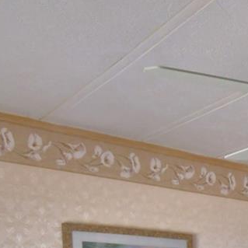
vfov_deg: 23.3
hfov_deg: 20.0
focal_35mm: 64
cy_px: 337
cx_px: 440
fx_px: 519
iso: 400
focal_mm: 10
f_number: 4.5
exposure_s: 1/50
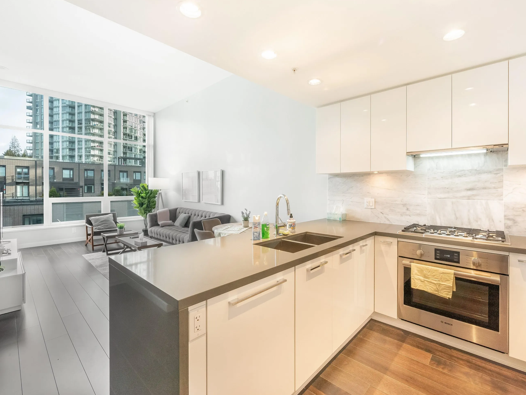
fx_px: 243
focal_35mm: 16
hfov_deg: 94.4
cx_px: 276
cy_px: 190
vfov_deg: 78.1
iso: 100
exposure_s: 1/15
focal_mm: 14
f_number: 11
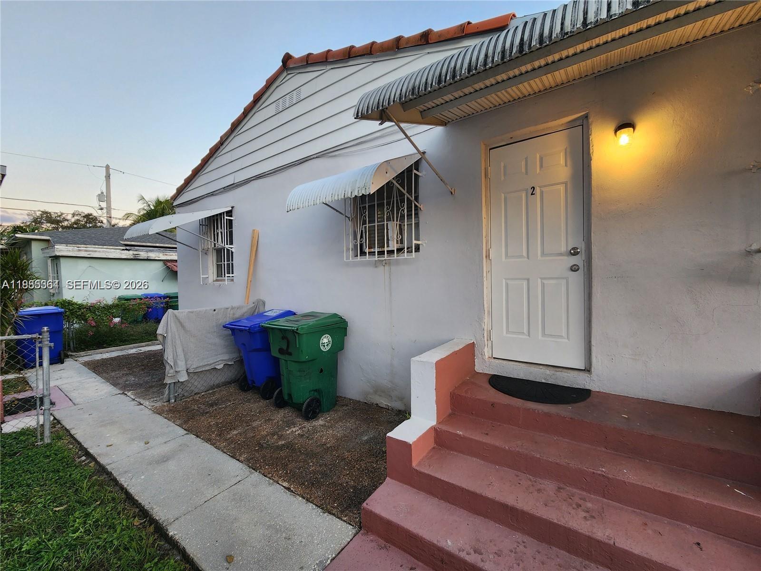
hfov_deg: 106.2
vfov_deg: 89.9
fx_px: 286
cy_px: 286
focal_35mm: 13
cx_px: 380
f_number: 2.2
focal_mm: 2.2
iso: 125
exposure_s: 1/60
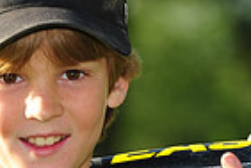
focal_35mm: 534
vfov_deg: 2.6
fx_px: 3723
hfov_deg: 3.9
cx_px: 48
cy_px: 198
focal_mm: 130
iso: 200
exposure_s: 1/400
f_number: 5
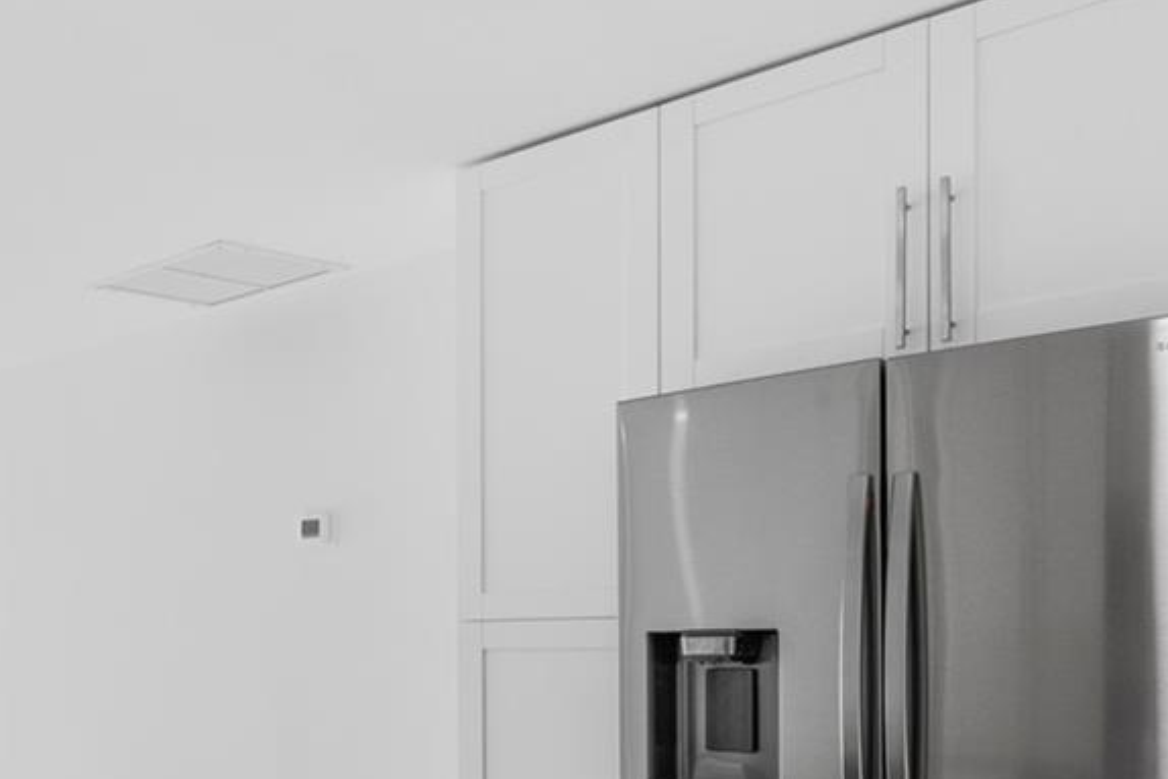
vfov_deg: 33.1
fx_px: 1266
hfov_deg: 40.2
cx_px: -114
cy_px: 639
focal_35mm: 39
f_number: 8
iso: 500
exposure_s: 1/60
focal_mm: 14
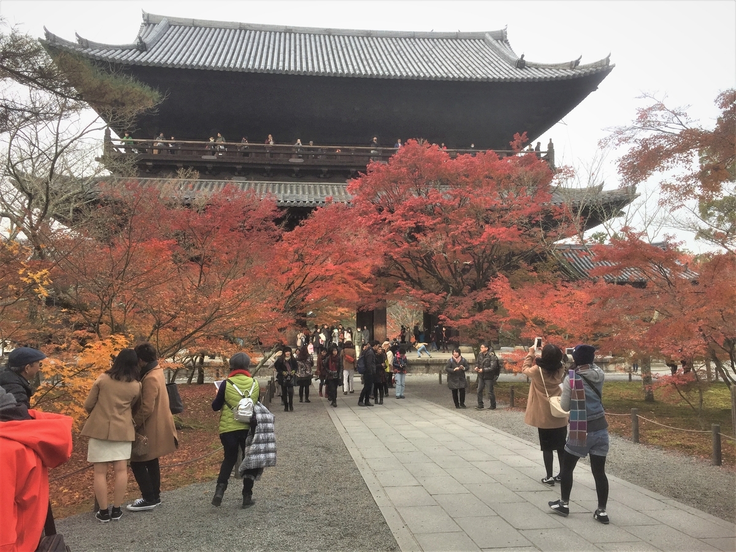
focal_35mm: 29
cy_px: 276
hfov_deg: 61.7
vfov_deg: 48.2
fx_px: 617
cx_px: 368
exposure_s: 1/549
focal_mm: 4.15
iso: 32
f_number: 2.2
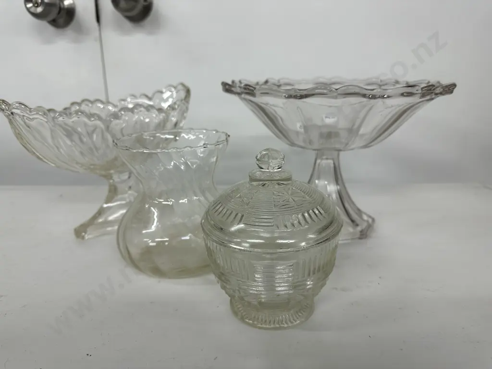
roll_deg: +0.4
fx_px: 341
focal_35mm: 24
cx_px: 246
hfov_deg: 71.6
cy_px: 184
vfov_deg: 56.8
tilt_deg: -18.1
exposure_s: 1/100
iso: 80
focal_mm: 6.86
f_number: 1.78
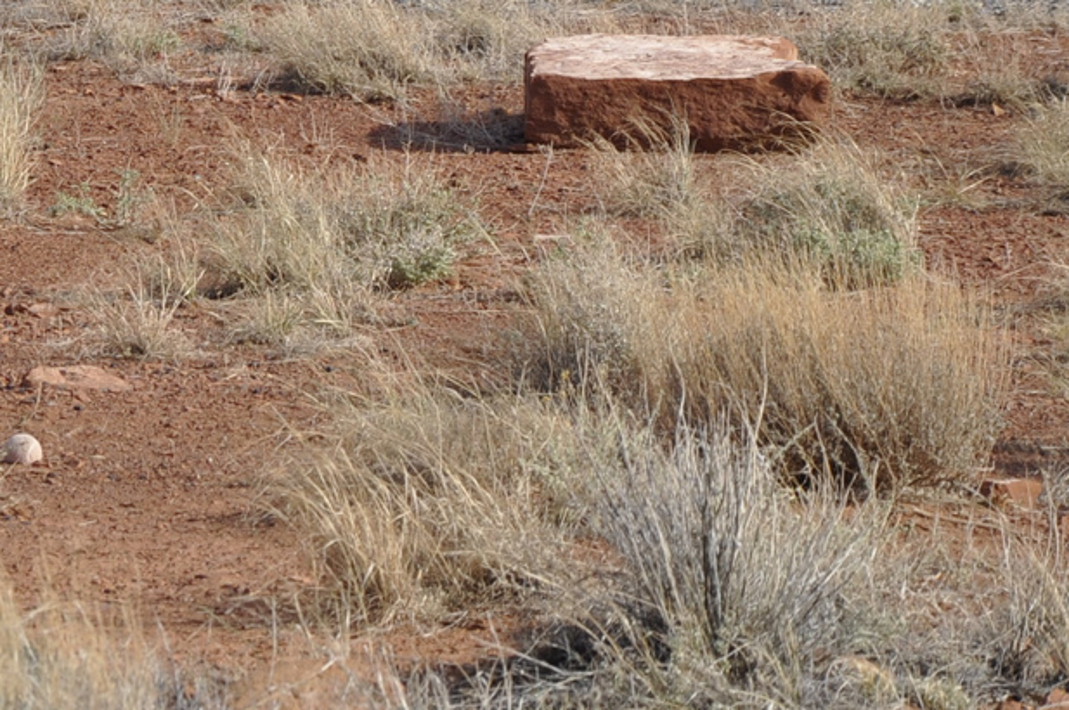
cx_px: -582
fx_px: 11806
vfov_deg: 3.4
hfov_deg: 5.1
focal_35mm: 398
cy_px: -263
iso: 200
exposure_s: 1/320
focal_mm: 80
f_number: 9
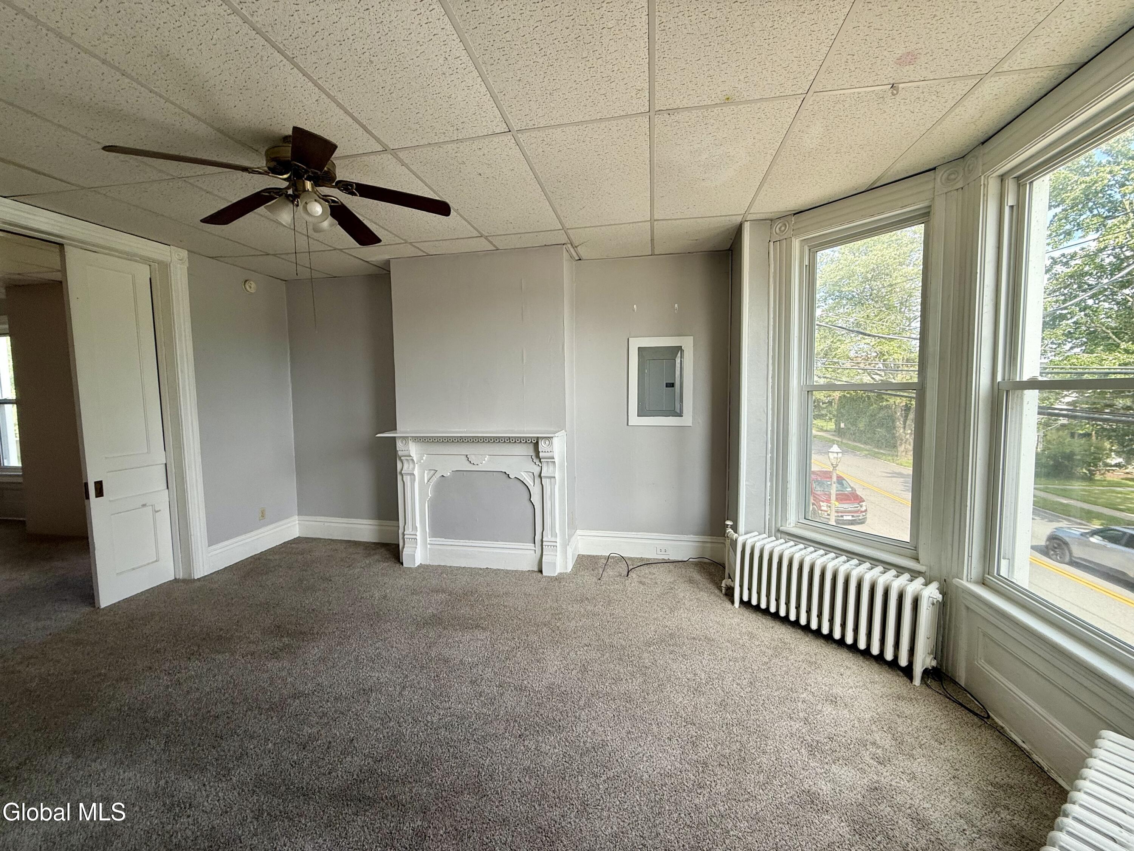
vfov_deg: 85.7
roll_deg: +0.4
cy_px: 426
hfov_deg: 102.1
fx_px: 459
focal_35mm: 14
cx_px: 567
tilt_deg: -3.5
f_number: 2.2
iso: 50
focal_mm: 2.22
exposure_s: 1/120
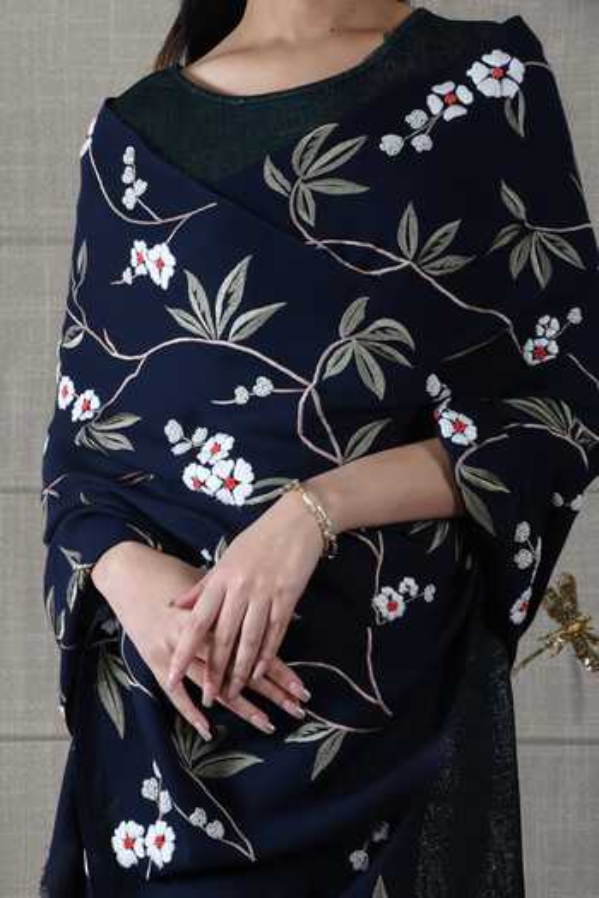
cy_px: 449
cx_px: 300
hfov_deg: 7.0
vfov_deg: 10.5
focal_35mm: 195
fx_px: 4866
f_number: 18
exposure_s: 1/100
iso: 160
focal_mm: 195
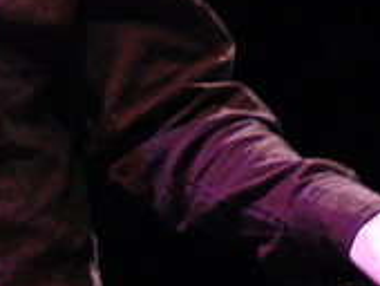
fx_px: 5508
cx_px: -16
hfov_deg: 3.9
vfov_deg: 3.0
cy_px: 18
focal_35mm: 501
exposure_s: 1/60
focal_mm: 80
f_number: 2.8
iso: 1000
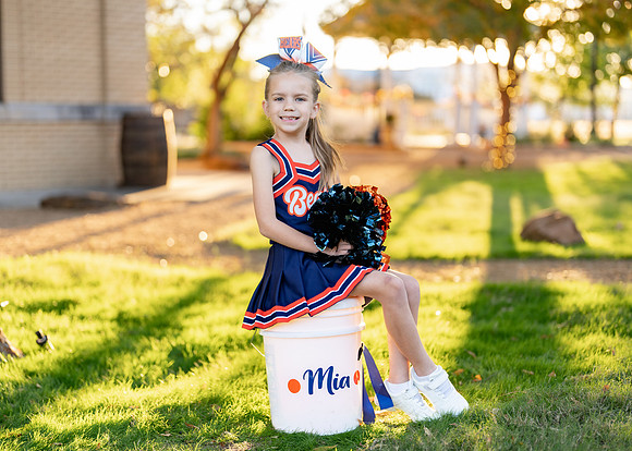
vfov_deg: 25.0
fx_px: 1019
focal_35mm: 57
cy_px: 229
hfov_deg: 34.5
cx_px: 301
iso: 100
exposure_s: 1/500
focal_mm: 50
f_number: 1.2
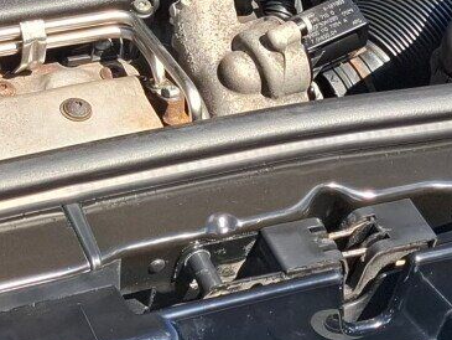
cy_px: 51
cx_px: 17
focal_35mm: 123
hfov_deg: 15.8
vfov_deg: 12.0
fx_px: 1607
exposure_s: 1/1299
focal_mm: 5.54
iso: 50
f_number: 1.8
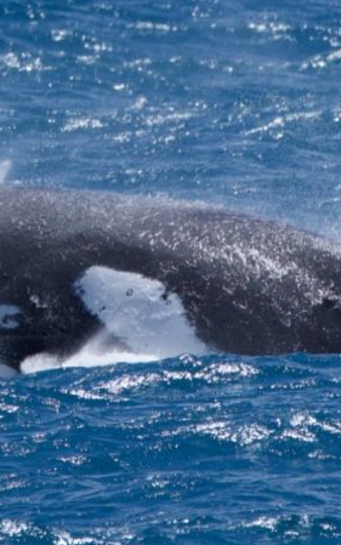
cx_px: 84
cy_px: 282
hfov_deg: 1.2
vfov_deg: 1.9
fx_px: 16177
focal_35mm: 1089
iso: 640
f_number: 8
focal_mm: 600
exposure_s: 1/3200
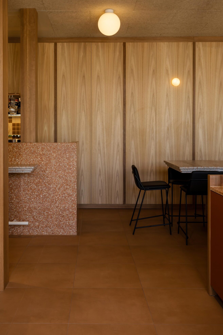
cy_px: 122
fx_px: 368
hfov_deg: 33.5
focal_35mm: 40
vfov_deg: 48.3
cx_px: 82
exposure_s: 1/100
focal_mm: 30.5
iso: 640
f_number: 5
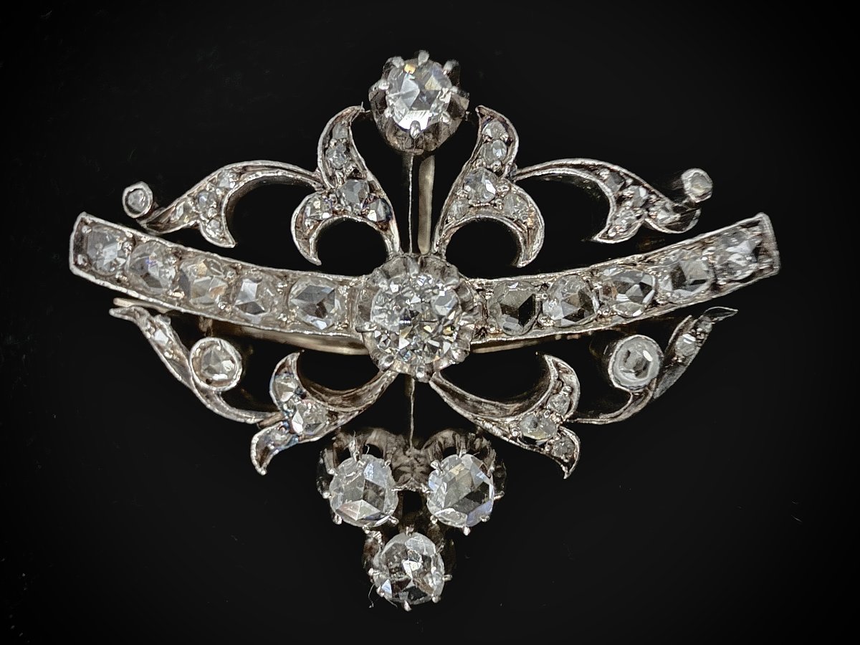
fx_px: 596
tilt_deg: -69.1
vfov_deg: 56.8
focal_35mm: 24
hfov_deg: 71.6
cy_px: 322
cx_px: 430
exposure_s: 1/8
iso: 500
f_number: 2.2
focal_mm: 2.22
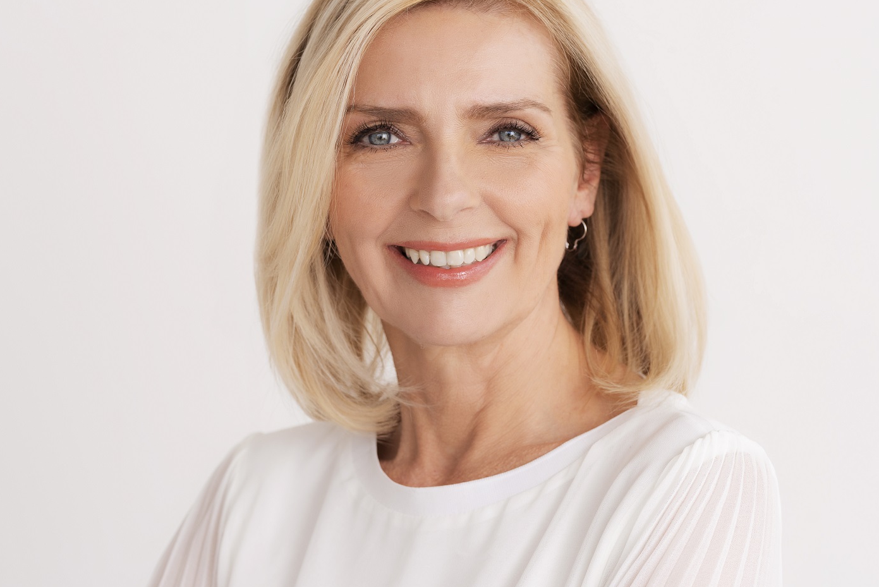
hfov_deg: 18.9
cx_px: 439
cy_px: 279
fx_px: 2638
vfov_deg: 12.7
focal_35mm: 108
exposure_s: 1/160
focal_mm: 85
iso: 320
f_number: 5
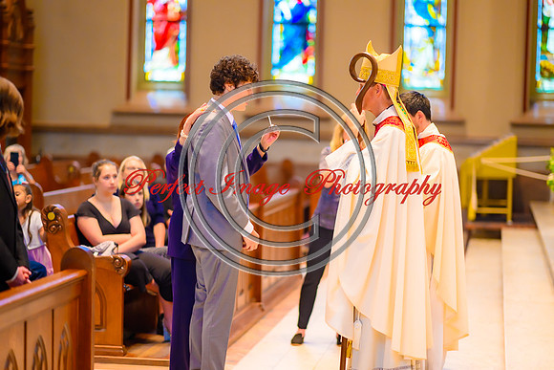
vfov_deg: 13.0
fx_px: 1616
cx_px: 277
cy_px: 185
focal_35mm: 105
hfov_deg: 19.5
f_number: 1.4
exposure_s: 1/100
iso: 900
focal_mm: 105
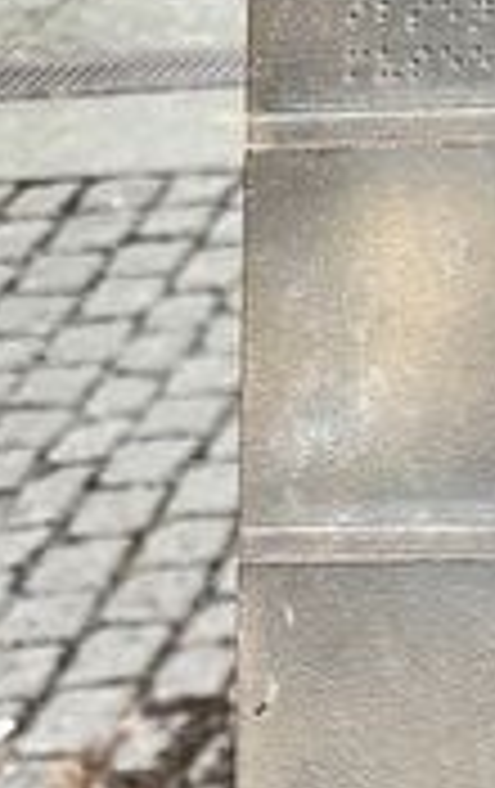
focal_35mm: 116
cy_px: 941
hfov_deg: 9.6
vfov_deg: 17.2
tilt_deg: -41.5
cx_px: 1323
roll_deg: +1.8
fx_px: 2494
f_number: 1.78
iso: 100
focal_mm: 6.86
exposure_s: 1/121
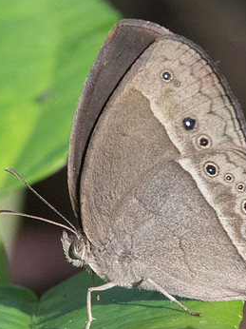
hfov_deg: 0.8
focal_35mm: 1913
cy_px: 208
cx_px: 210
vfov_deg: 1.0
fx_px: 18149
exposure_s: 1/250
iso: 1250
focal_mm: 400
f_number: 14
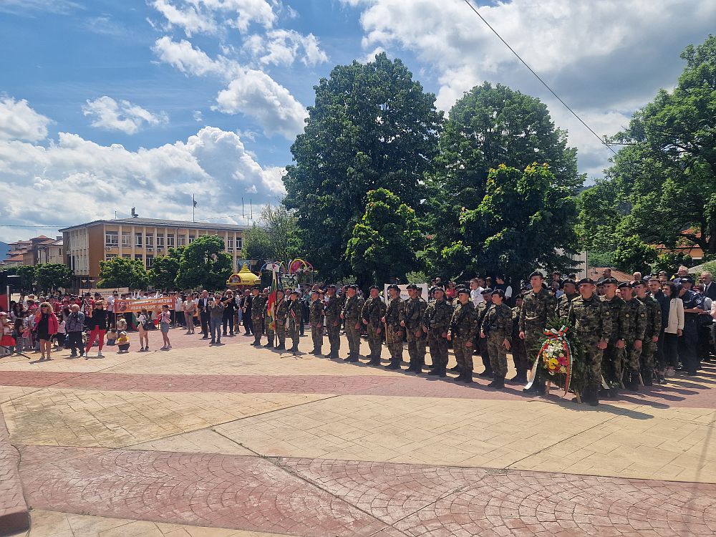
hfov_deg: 73.9
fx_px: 476
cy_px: 268
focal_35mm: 23
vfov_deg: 58.9
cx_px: 358
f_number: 1.8
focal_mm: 6.4
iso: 50
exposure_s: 1/2088
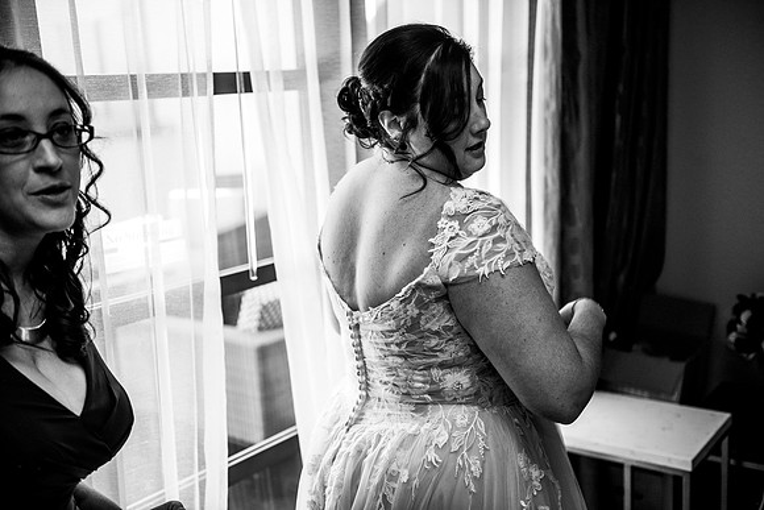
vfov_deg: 30.5
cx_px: 382
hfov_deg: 44.5
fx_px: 934
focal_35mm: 44
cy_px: 255
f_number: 2.8
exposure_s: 1/400
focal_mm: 44
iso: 1000
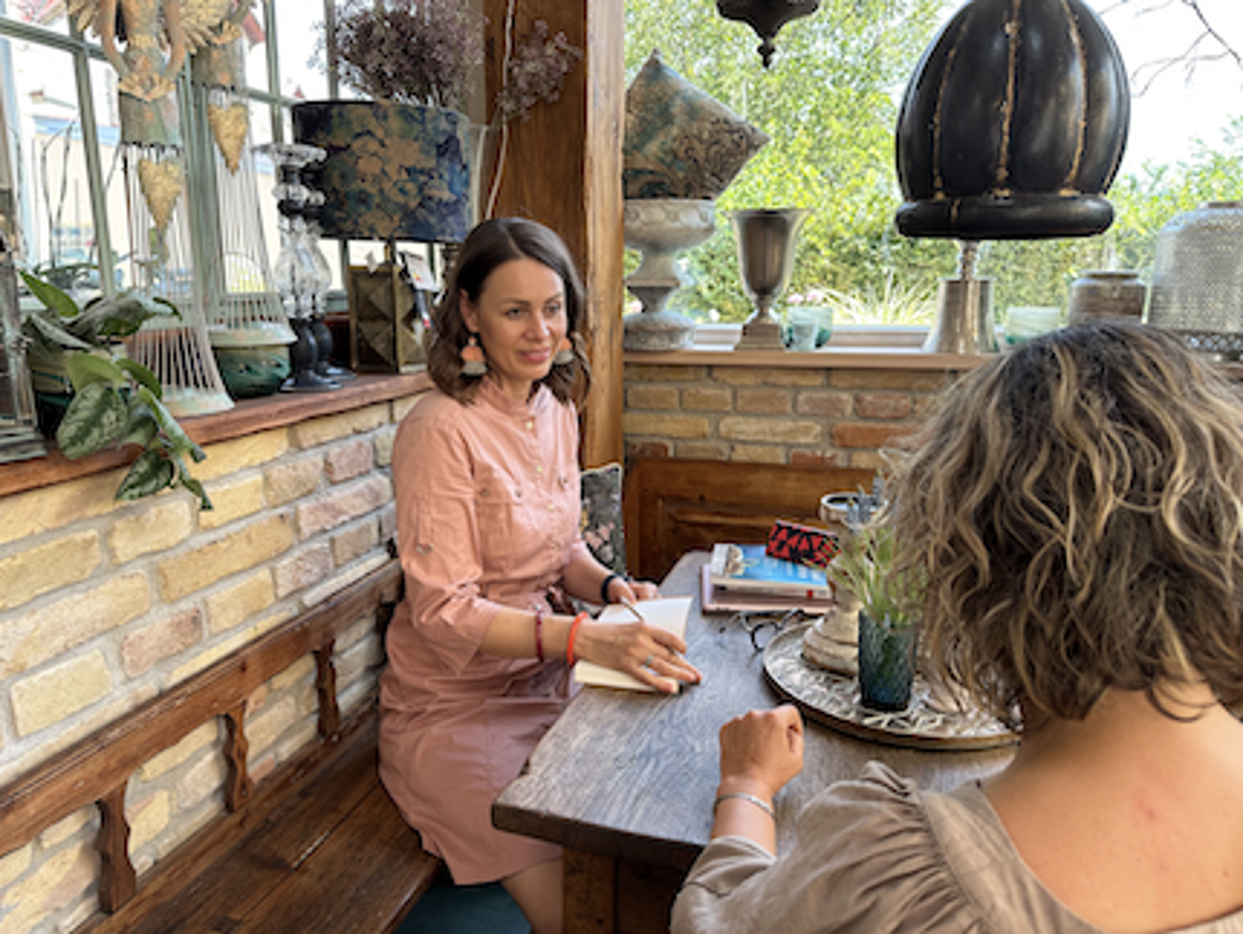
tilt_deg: -12.2
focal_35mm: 24
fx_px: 862
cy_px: 467
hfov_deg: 71.6
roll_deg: +0.6
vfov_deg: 56.9
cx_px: 622
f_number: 1.78
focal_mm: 6.86
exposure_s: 1/163
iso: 80
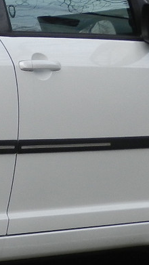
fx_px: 3237
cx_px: -129
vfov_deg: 4.7
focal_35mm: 461
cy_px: 104
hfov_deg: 2.6
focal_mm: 20.5
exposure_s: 1/100
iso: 160
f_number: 4.8
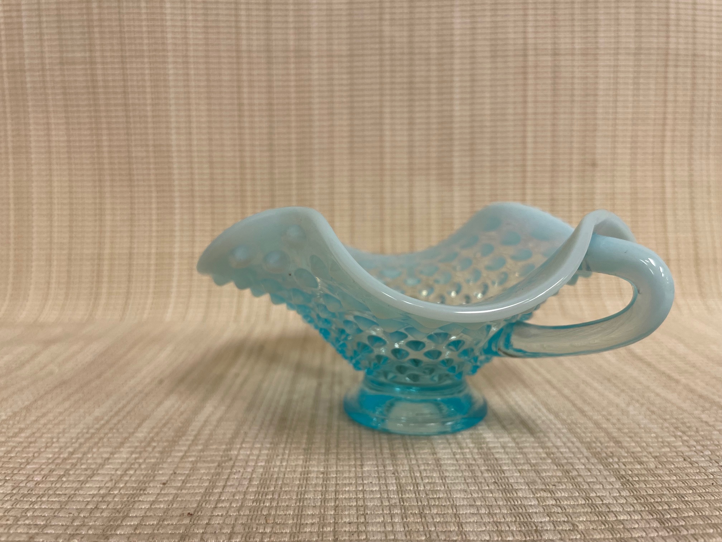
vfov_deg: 53.1
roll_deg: -0.2
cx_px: 361
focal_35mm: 26
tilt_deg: -6.3
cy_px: 271
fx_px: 542
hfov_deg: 67.3
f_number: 1.6
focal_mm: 4.2
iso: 125
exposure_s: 1/120
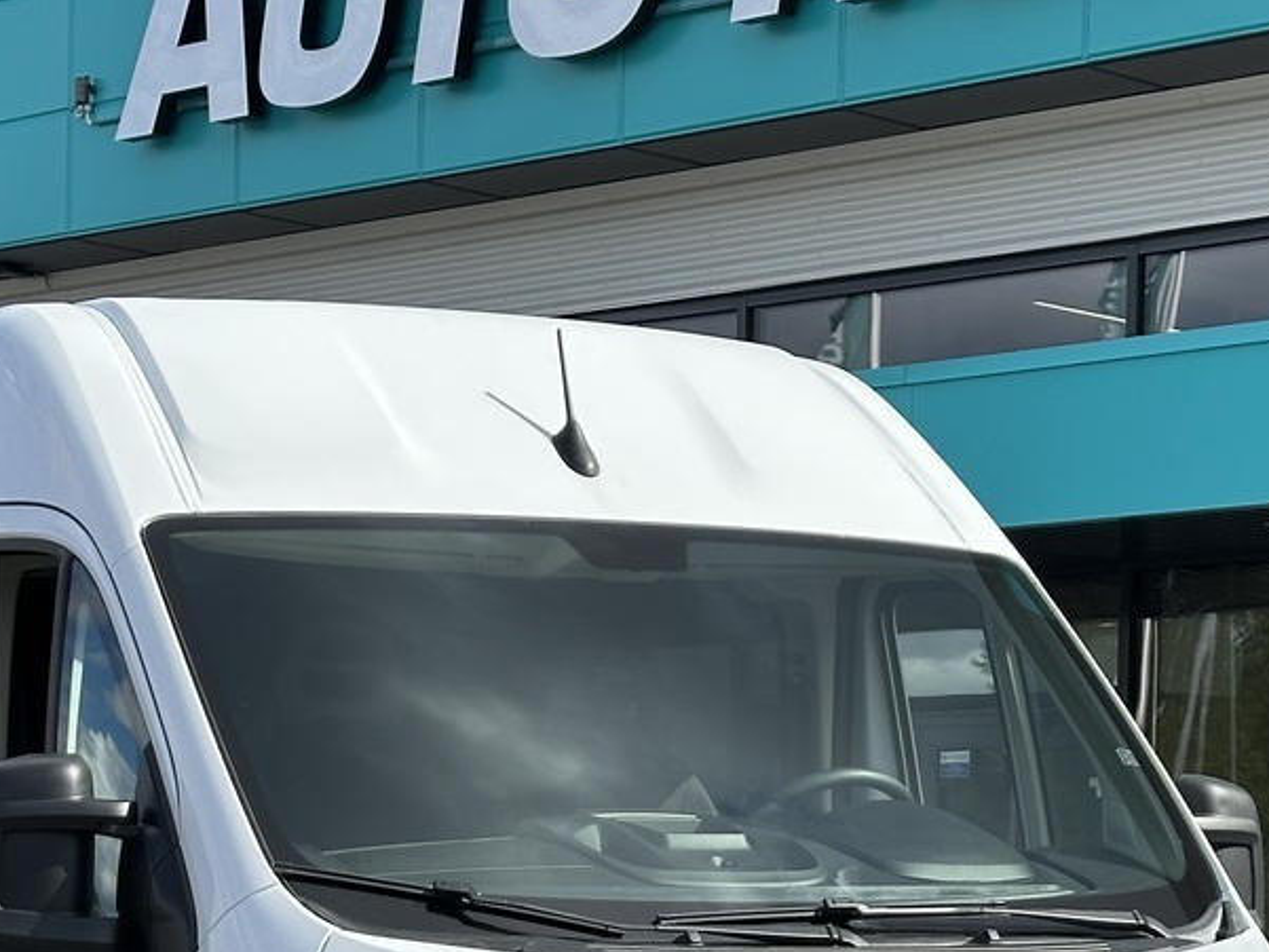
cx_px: 473
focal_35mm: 115
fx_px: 4217
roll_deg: -0.7
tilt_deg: +1.0
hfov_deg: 17.1
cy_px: 986
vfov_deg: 12.7
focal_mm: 6.86
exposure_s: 1/3597
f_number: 1.78
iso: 64
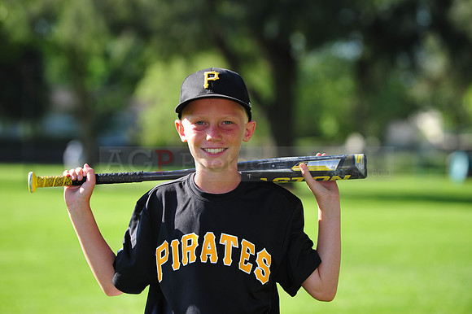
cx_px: 236
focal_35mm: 165
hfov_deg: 12.5
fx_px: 2162
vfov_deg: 8.3
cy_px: 157
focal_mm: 165
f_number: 5
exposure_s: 1/500
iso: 200
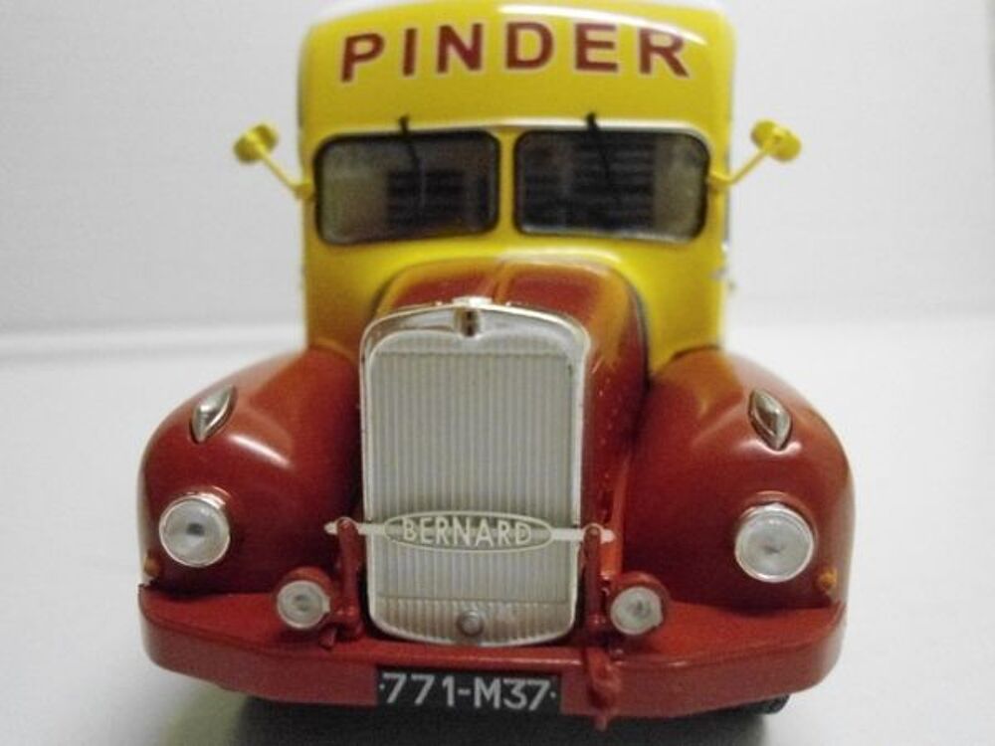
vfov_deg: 45.4
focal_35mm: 31
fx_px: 891
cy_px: 373
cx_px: 498
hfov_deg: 58.4
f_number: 3
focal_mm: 5.6
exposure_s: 1/100
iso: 1600
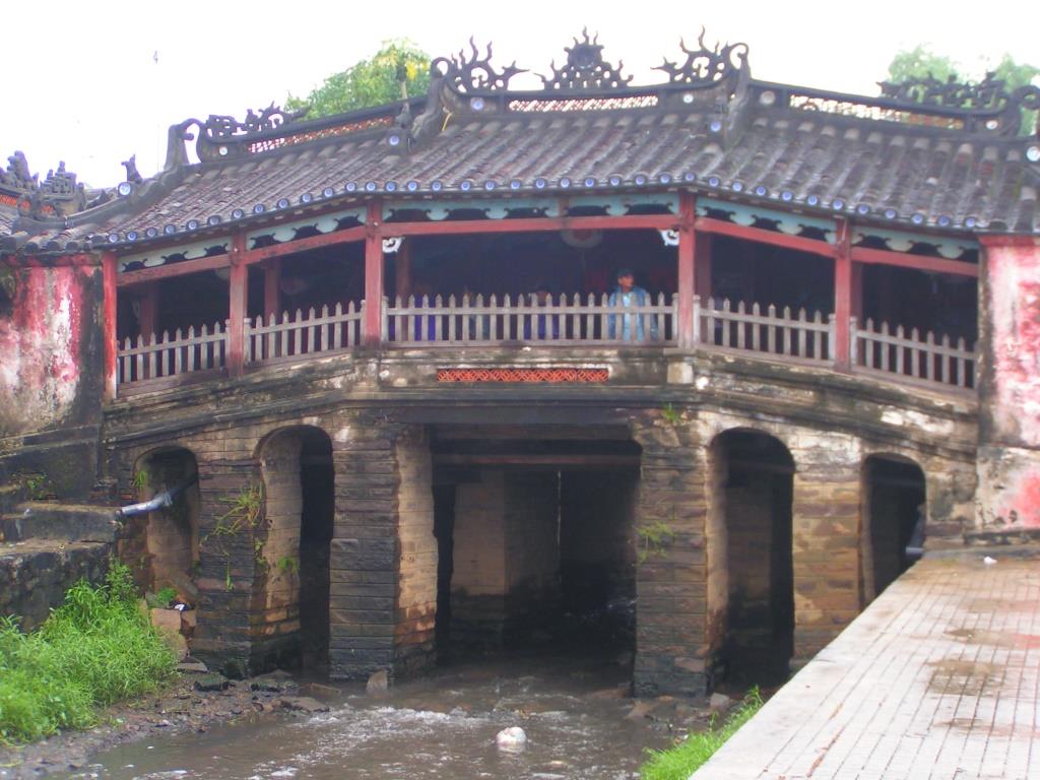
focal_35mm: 68
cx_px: 520
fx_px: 2043
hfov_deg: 28.6
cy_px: 390
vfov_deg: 21.6
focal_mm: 10.5
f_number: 3.2
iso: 64
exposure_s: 1/80
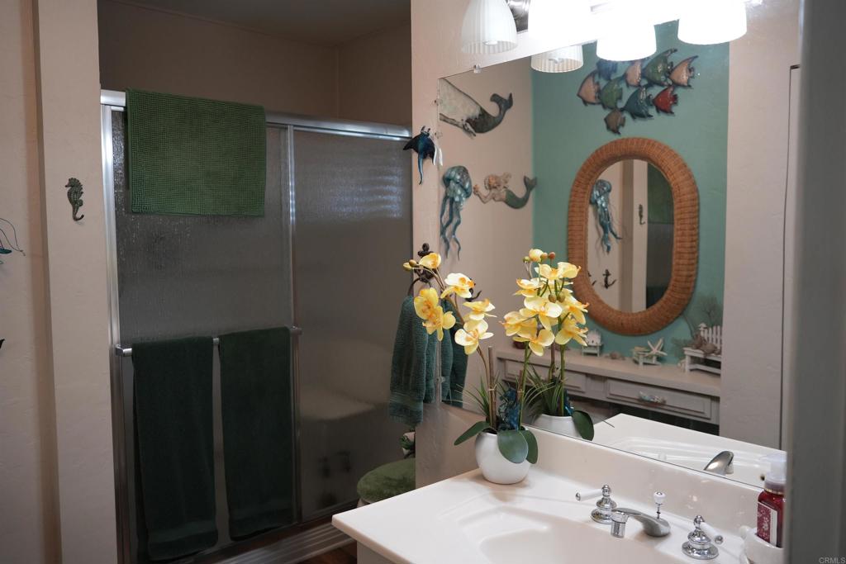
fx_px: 658
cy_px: 282
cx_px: 423
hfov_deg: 65.5
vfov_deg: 46.4
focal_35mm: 28
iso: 1000
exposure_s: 1/160
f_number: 4
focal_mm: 28
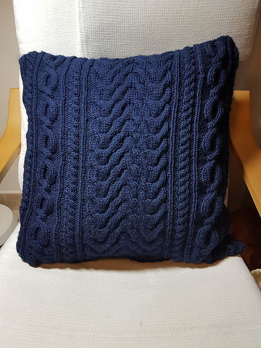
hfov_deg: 53.1
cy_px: 174
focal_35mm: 26
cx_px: 130
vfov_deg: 67.3
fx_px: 261
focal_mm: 4.2
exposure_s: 1/50
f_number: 1.7
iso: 200
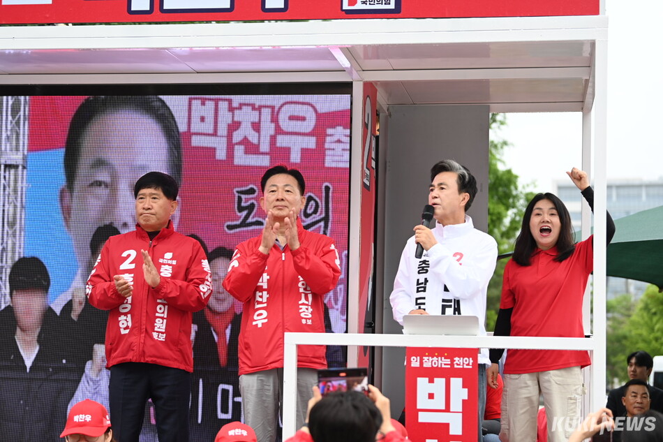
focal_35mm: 75
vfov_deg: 18.2
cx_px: 332
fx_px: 1381
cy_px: 221
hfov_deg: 27.0
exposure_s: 1/200
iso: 250
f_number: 3.2
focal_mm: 75
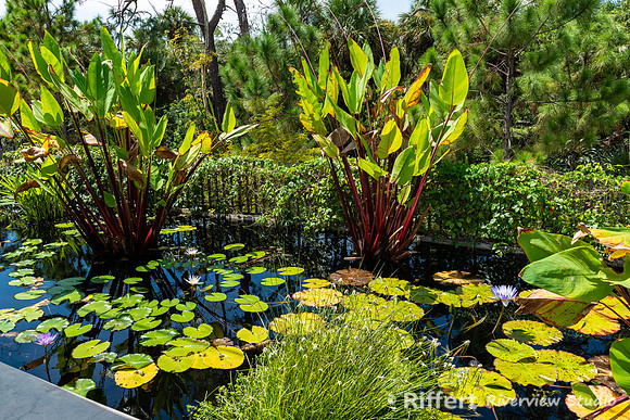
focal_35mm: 29
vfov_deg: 45.0
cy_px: 210
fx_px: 508
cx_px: 315
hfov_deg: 63.6
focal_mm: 29
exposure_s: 1/125
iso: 100
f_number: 9
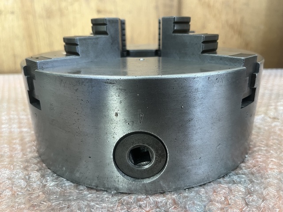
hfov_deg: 67.3
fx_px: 213
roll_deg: +2.0
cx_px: 142
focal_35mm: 26
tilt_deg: -20.9
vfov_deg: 53.1
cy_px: 106
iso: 160
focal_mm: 5.1
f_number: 1.6
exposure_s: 1/60
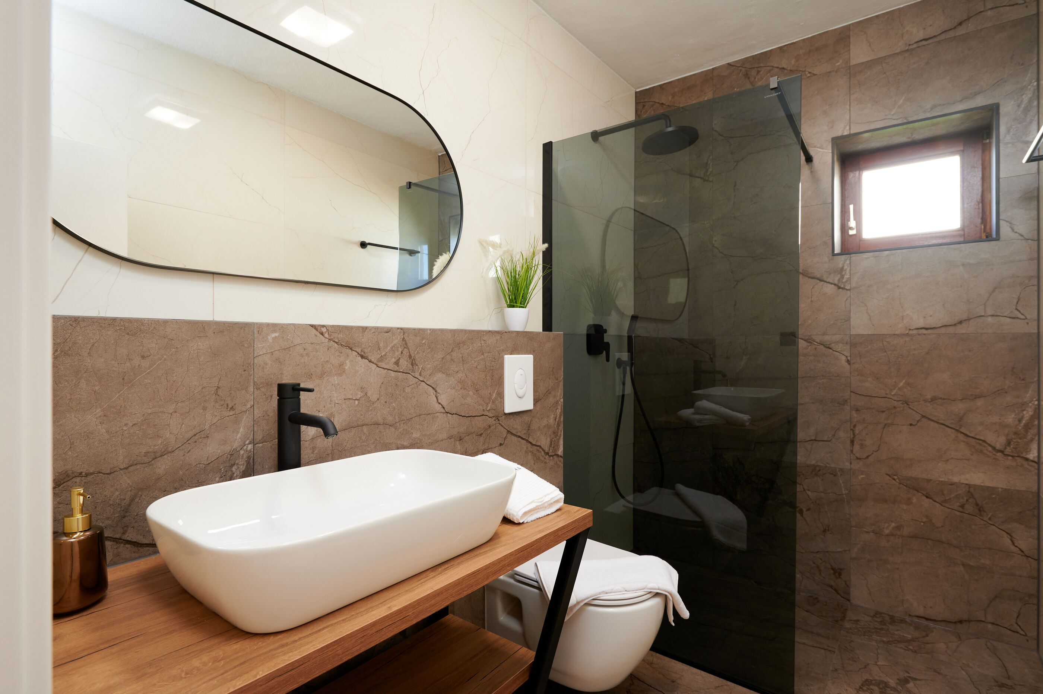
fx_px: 521
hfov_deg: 90.0
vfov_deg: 67.3
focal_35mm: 18
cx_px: 522
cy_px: 347
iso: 640
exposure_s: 1/20
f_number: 8
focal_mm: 18
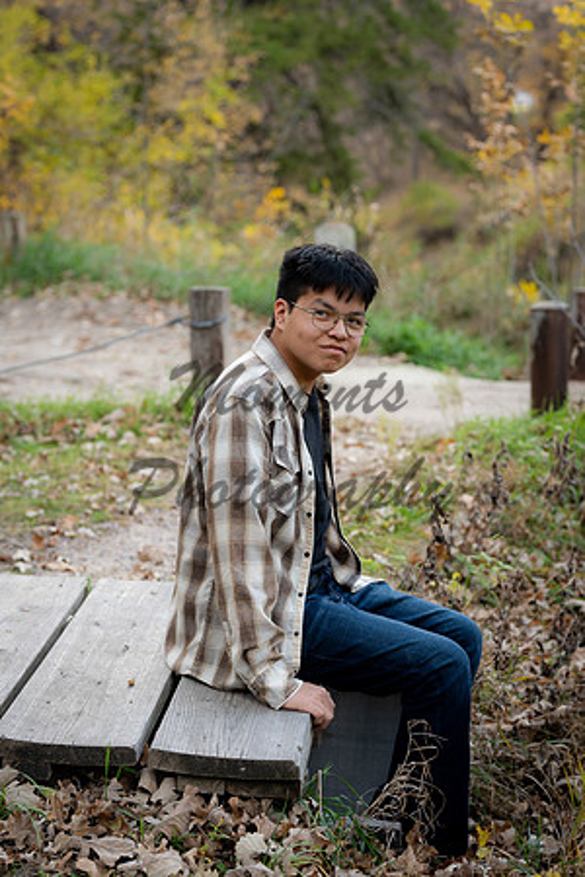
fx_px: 2072
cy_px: 438
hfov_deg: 16.1
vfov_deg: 23.9
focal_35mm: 85
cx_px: 292
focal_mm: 85
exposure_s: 1/125
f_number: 3.5
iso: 200
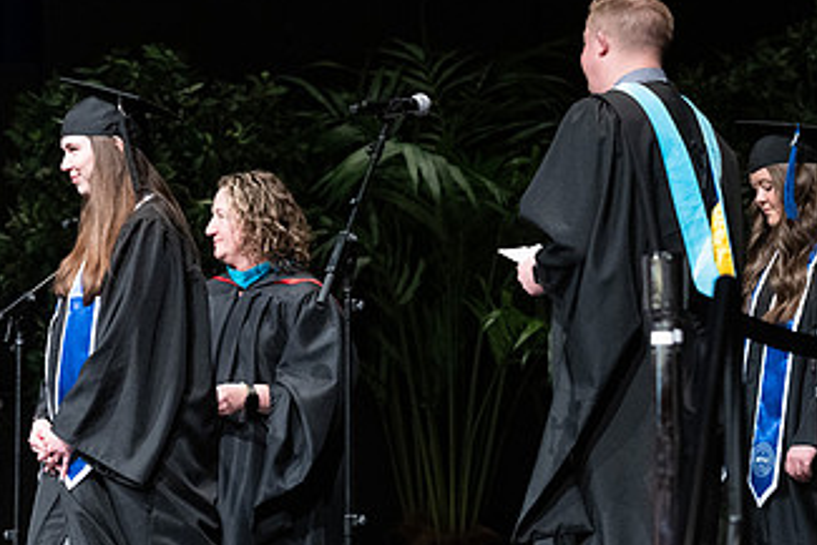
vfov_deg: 7.5
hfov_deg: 11.1
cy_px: 279
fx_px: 4177
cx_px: 35
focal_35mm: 184
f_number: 2.8
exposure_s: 1/250
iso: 3200
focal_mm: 85
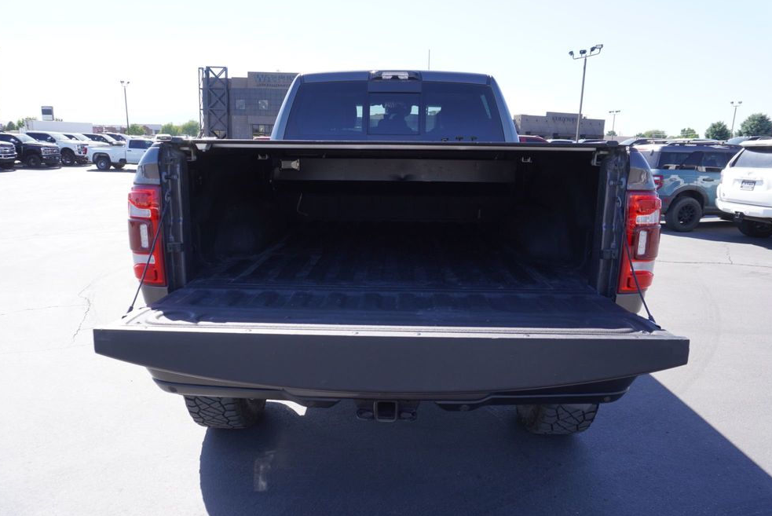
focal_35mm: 25
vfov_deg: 51.4
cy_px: 265
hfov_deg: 71.5
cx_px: 379
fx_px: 536
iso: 100
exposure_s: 1/125
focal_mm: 16
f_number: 5.6
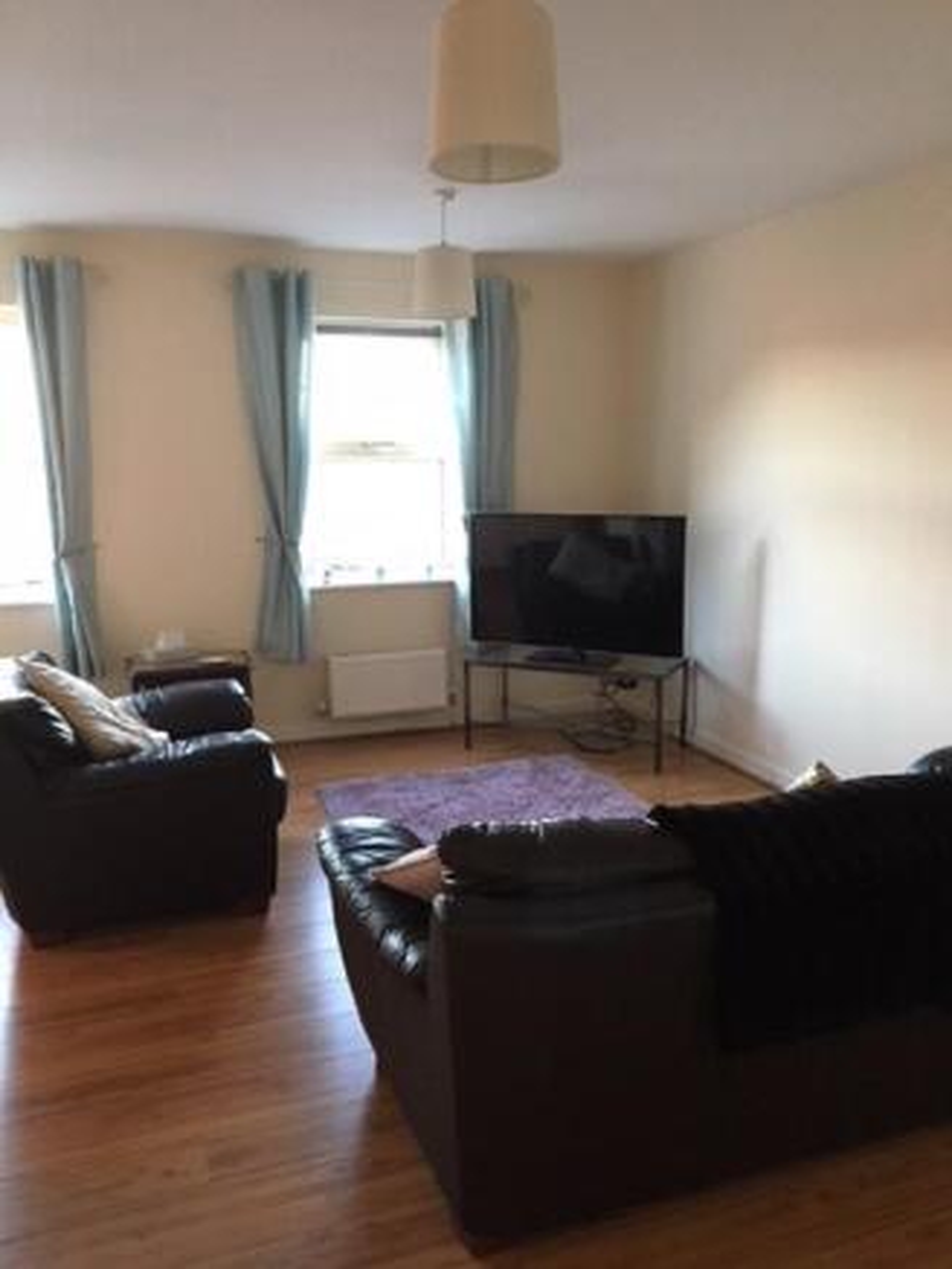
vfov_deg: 61.6
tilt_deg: -9.9
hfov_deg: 48.2
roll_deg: +0.0
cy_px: 634
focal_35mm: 29
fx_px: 1063
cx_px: 476
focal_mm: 4.15
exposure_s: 1/17
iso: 200
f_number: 2.2
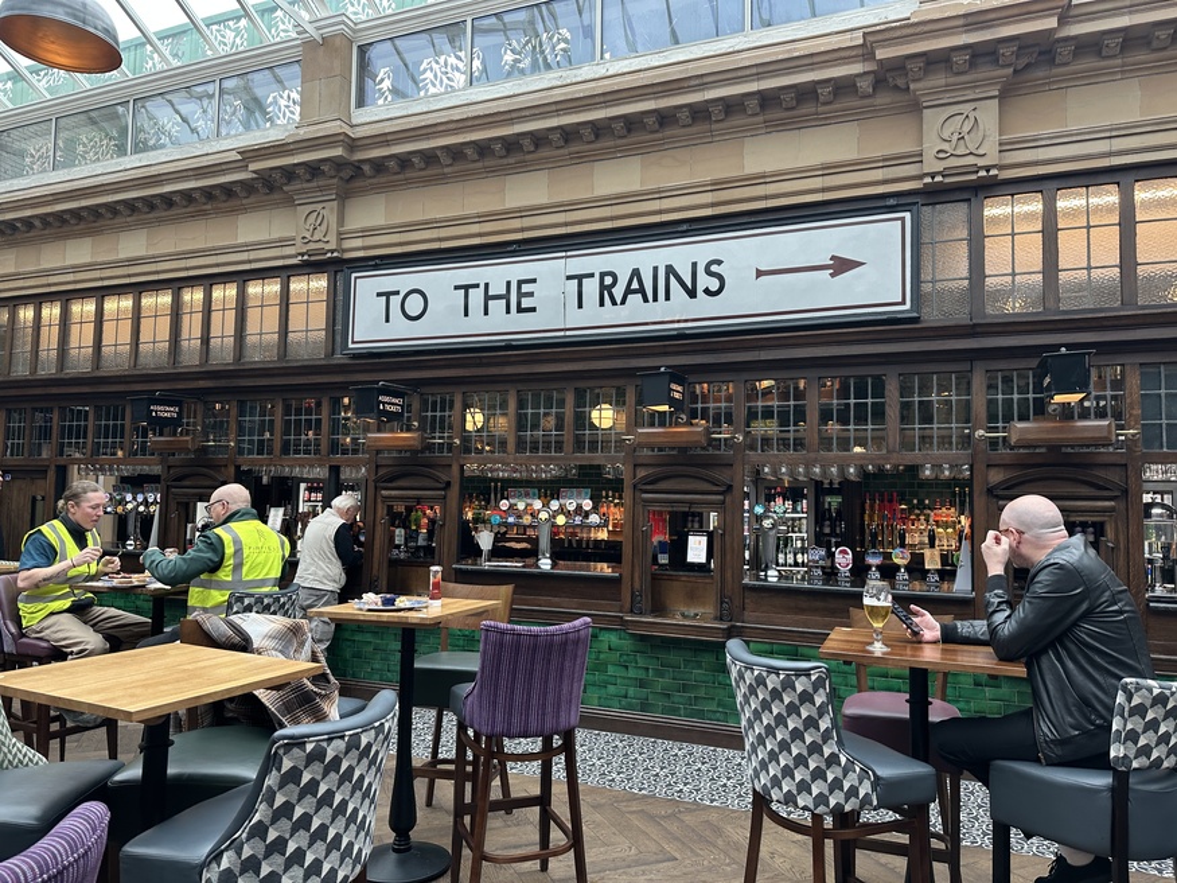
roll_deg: -0.8
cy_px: 442
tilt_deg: +2.5
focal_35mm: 24
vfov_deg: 56.8
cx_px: 588
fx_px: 816
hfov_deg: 71.6
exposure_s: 1/121
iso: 100
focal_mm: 6.86
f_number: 1.78
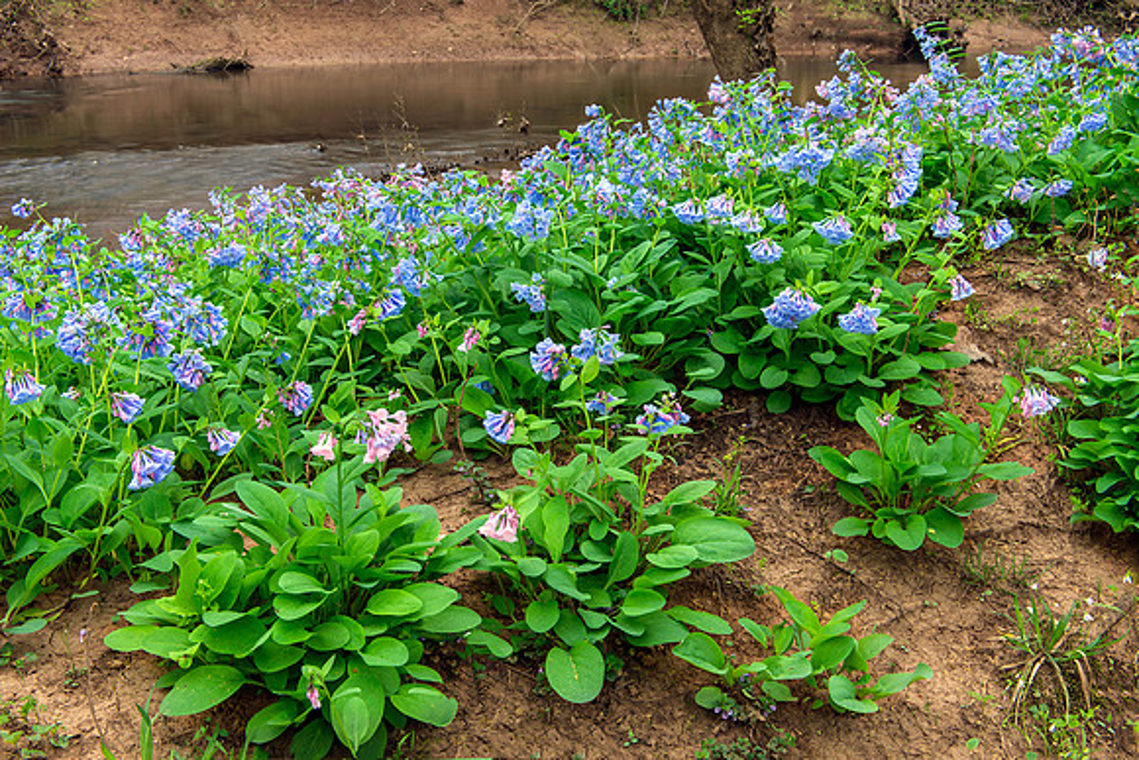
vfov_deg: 35.1
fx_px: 1203
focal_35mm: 38
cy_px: 380
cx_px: 570
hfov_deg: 50.7
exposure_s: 1/1.67
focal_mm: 38
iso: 100
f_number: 22
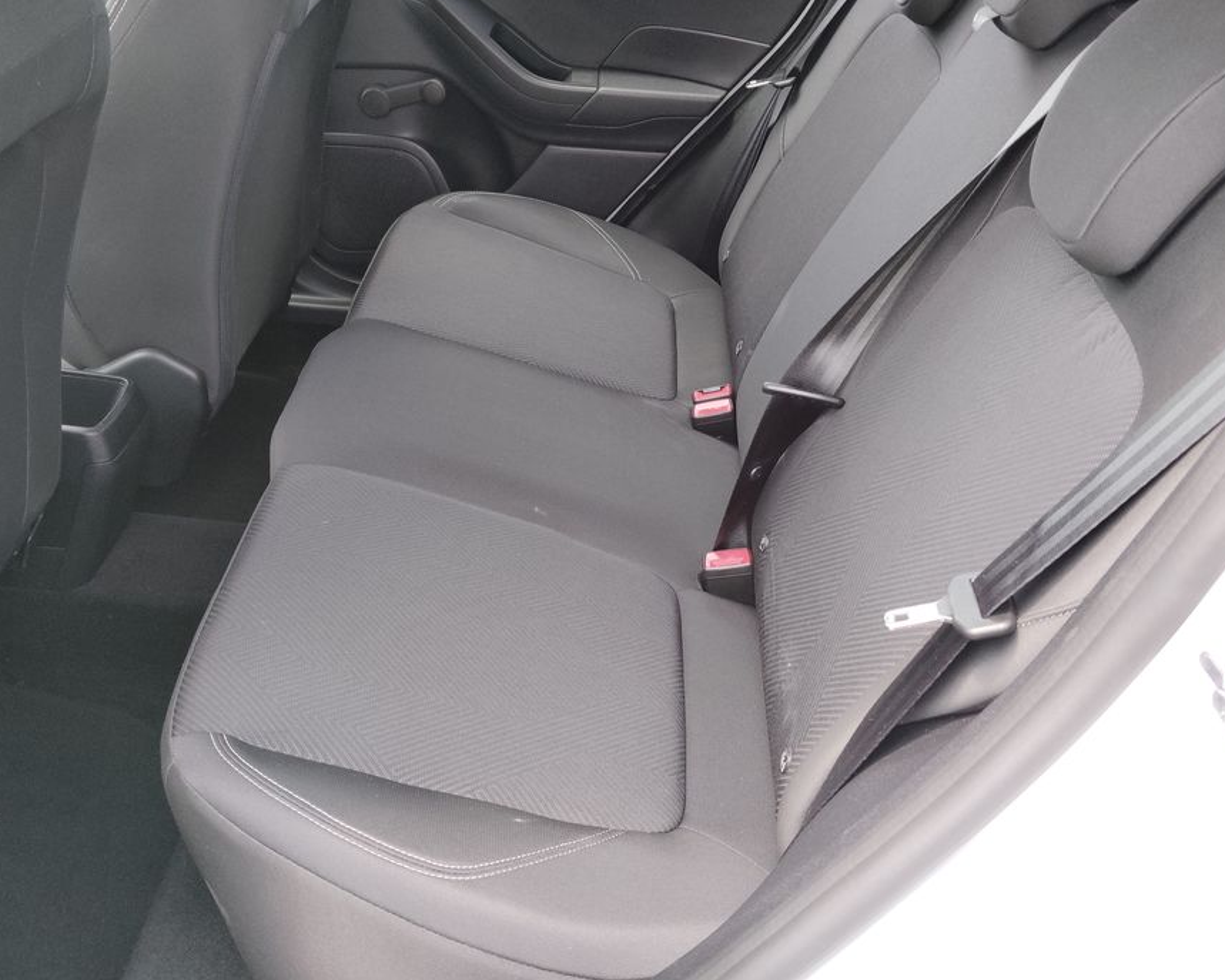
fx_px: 1196
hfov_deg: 54.2
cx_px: 635
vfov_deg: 44.5
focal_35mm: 33
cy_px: 469
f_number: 1.8
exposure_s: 1/100
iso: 89
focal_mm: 4.25
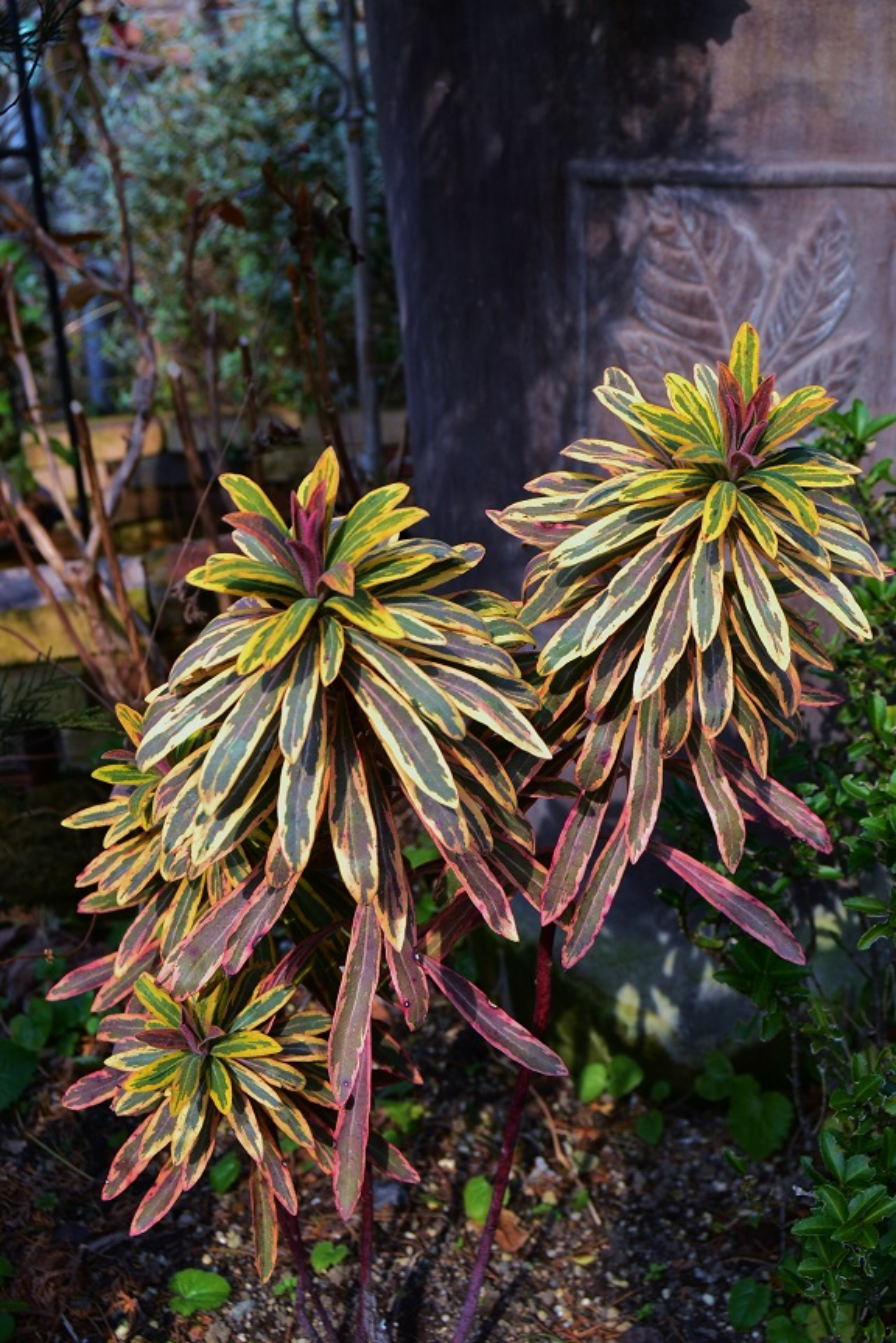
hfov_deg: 29.9
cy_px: 672
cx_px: 448
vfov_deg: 43.6
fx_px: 1680
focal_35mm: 45
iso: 400
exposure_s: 1/200
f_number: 10
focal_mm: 30
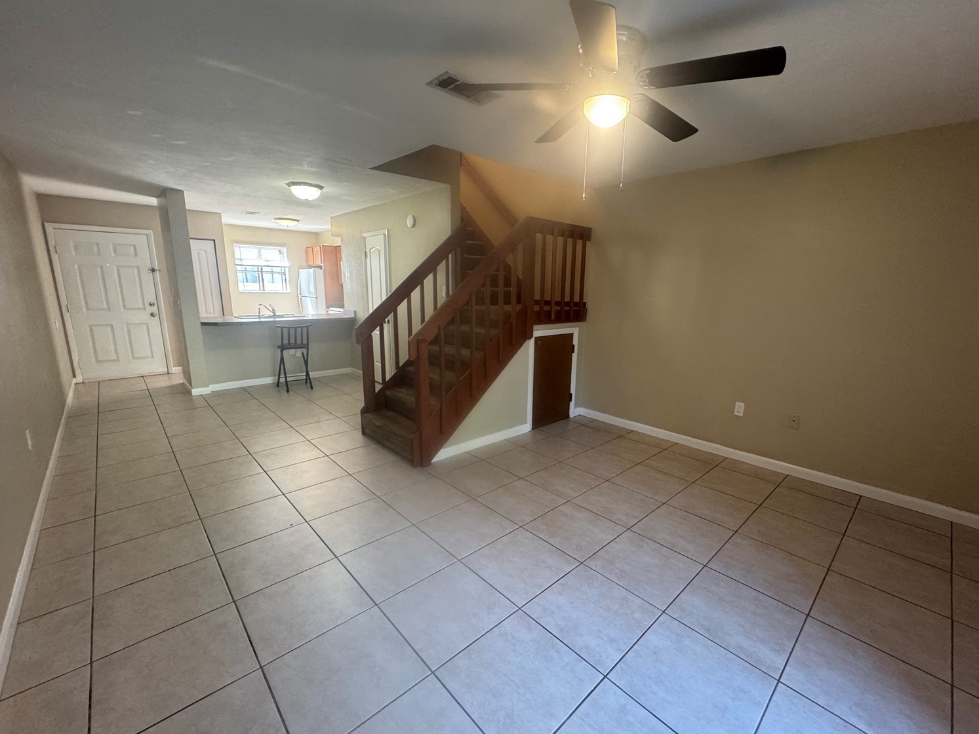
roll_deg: -1.3
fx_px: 424
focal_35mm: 15
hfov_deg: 98.0
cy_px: 372
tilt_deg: -12.6
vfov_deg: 81.7
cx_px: 520
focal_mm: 2.22
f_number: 2.2
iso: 500
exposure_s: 1/60
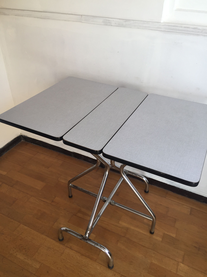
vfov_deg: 61.7
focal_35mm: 29
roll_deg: -0.2
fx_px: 231
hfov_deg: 48.2
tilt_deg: -36.5
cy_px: 138
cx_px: 104
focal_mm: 4.15
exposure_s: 1/50
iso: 32
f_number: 2.2
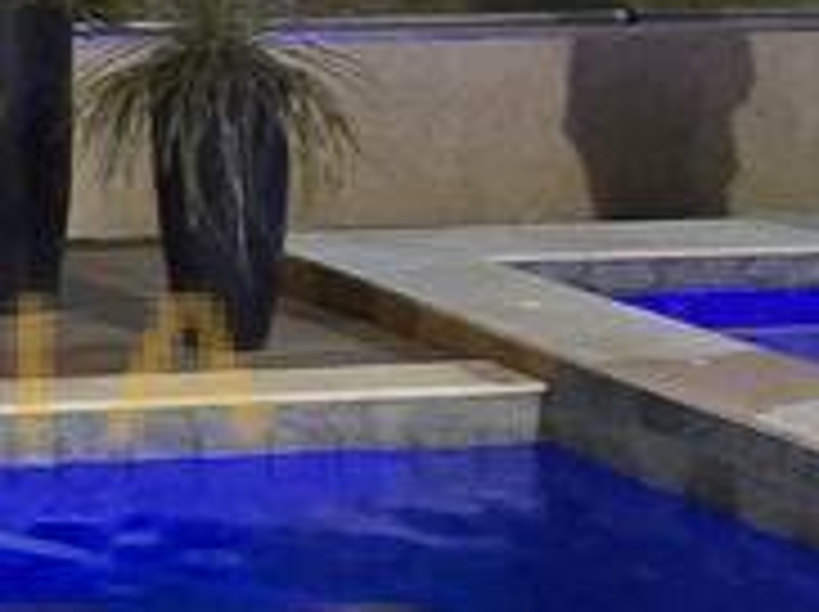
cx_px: -684
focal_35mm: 103
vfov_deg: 13.8
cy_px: -189
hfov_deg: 16.0
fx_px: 2434
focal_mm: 2.2
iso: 1250
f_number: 2.2
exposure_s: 1/30
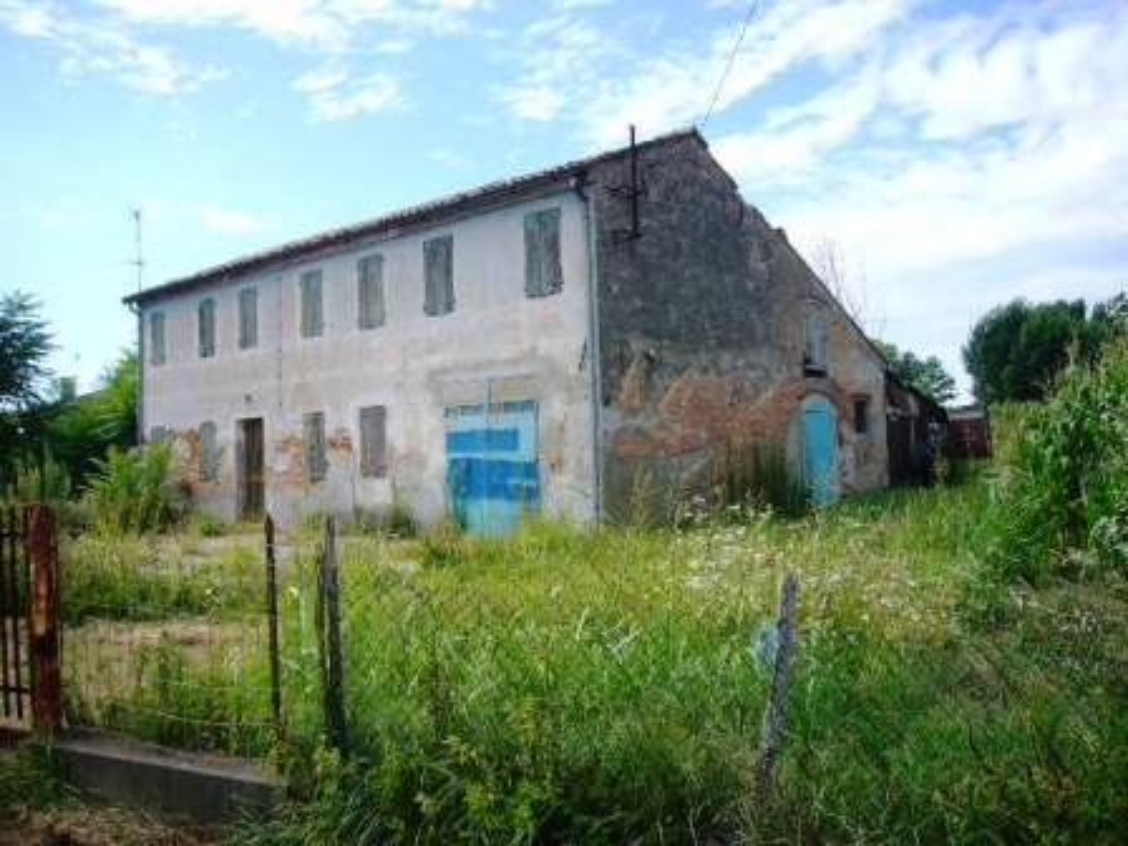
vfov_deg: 49.7
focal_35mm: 28
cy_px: 423
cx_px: 564
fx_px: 912
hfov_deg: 63.4
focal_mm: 4.6
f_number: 5.6
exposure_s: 1/200
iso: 80
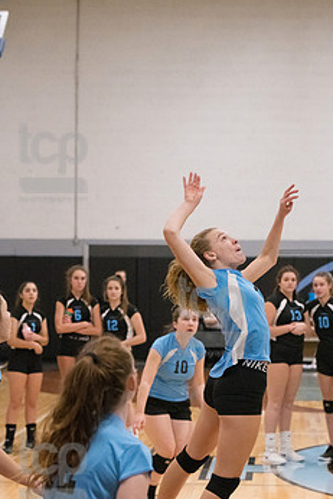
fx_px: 1622
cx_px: 212
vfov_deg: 17.5
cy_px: 317
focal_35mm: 117
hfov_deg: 11.7
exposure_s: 1/800
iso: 8000
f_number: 4.5
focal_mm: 90
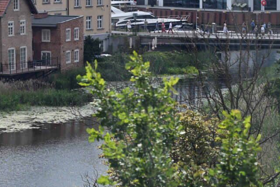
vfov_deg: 5.7
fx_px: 1890
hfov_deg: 8.4
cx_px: 21
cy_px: 42
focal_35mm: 243
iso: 100
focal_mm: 61
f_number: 5.6
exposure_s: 1/500
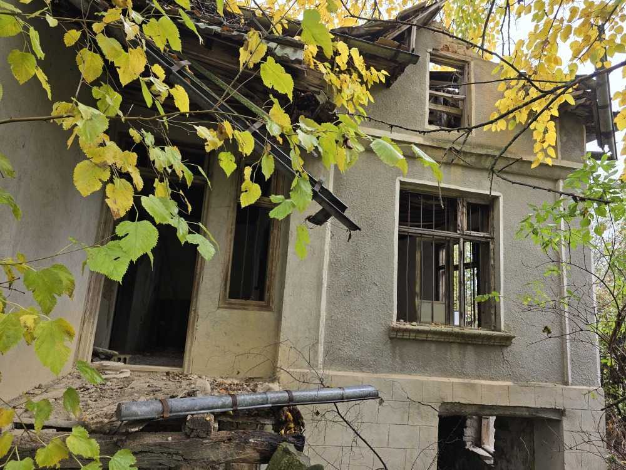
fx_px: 416
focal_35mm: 23
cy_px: 235
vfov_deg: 58.9
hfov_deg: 73.9
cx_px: 313
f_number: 1.7
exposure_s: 1/180
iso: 40
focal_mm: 6.3
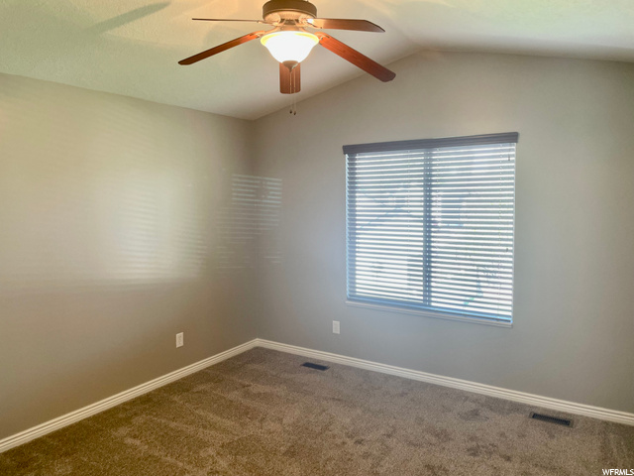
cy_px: 238
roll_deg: +1.1
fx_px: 476
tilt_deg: -3.9
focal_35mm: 26
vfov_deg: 53.1
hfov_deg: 67.3
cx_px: 317
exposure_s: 1/60
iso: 64
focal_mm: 4.2
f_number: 1.6
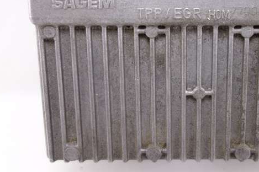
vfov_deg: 26.9
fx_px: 352
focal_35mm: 49
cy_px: 32
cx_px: 184
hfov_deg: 39.6
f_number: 1.8
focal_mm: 10.4
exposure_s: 1/60
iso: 125
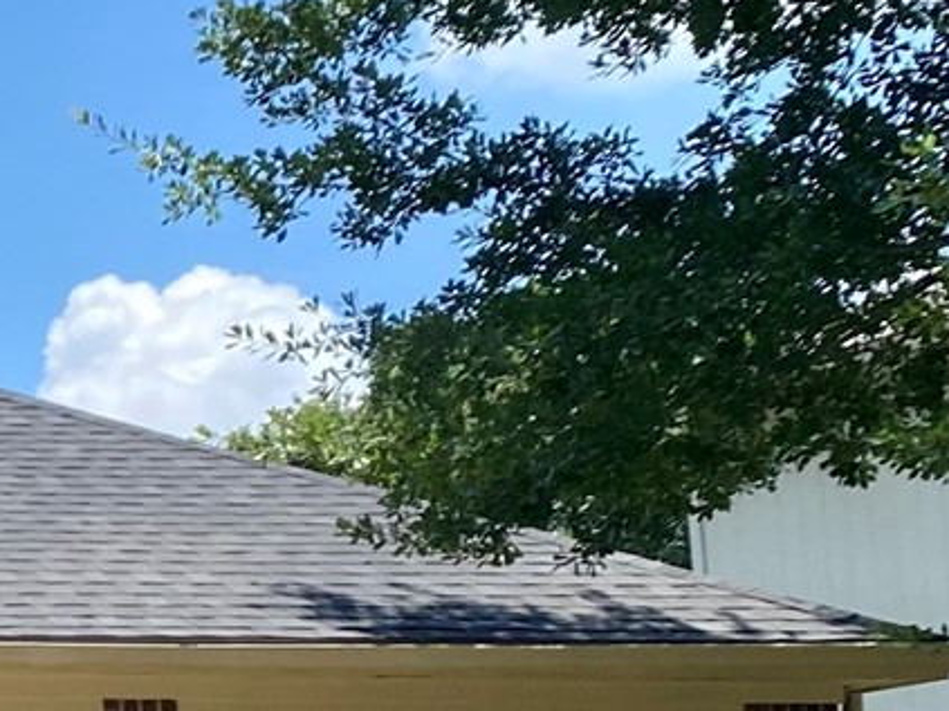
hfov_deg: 13.1
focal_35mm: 126
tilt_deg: +7.2
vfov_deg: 11.7
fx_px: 3453
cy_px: 603
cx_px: -1077
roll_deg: -0.3
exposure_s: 1/2105
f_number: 1.8
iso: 32
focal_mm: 4.25
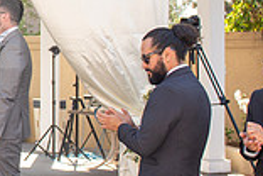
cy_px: 28
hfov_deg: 18.6
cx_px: -123
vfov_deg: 13.9
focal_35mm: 98
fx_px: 716
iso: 100
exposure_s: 1/200
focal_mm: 24
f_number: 4
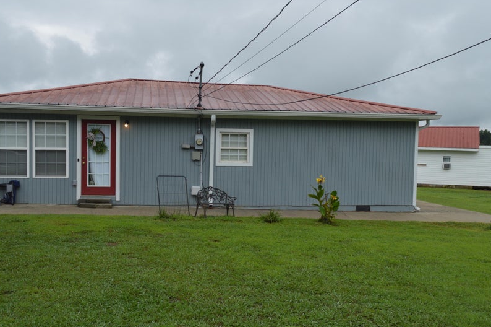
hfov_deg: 48.5
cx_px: 259
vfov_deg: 33.3
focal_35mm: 40
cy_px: 172
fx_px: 545
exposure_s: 1/200
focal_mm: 22
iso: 100
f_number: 7.1
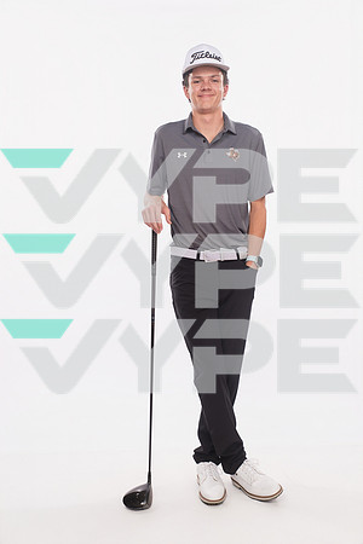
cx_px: 182
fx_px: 635
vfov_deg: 46.4
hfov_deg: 31.9
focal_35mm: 42
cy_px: 272
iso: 250
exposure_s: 1/320
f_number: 5.6
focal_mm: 42
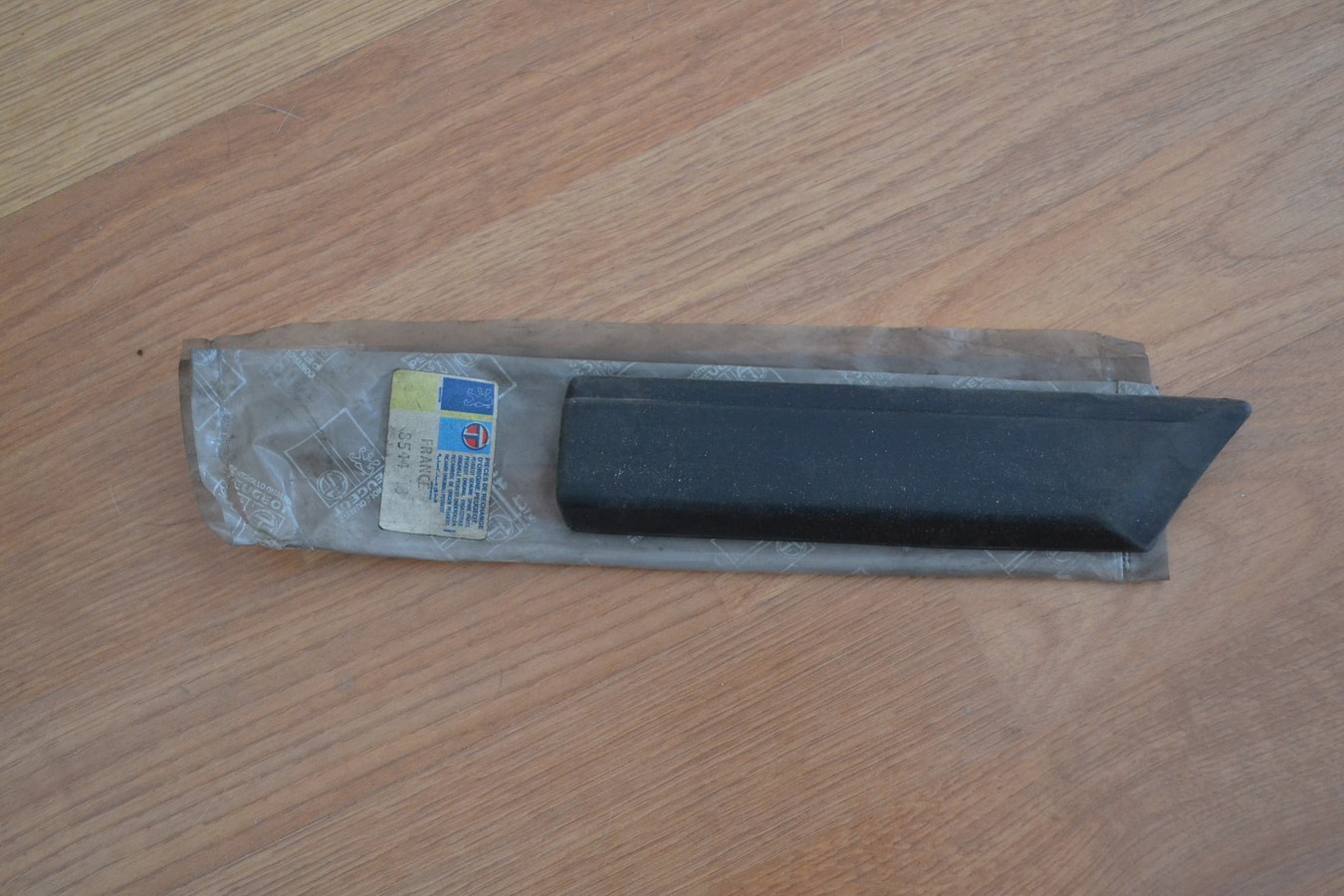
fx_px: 1904
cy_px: 448
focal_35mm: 51
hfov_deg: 38.9
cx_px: 672
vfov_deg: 26.5
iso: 1600
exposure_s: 1/60
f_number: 5
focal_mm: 34
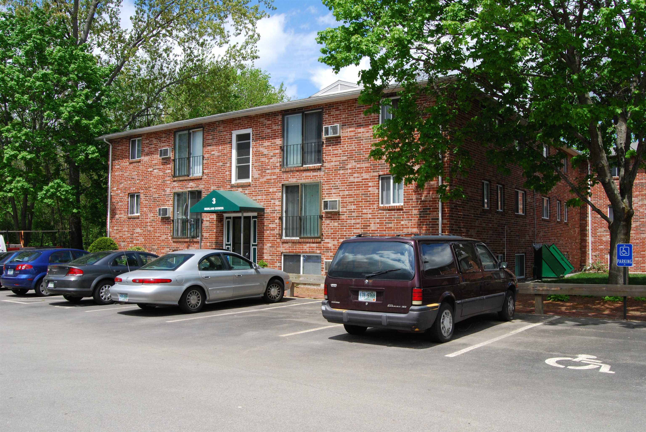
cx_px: 323
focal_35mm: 33
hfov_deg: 57.2
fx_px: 593
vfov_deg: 40.1
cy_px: 216
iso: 400
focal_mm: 22
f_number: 11
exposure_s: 1/500
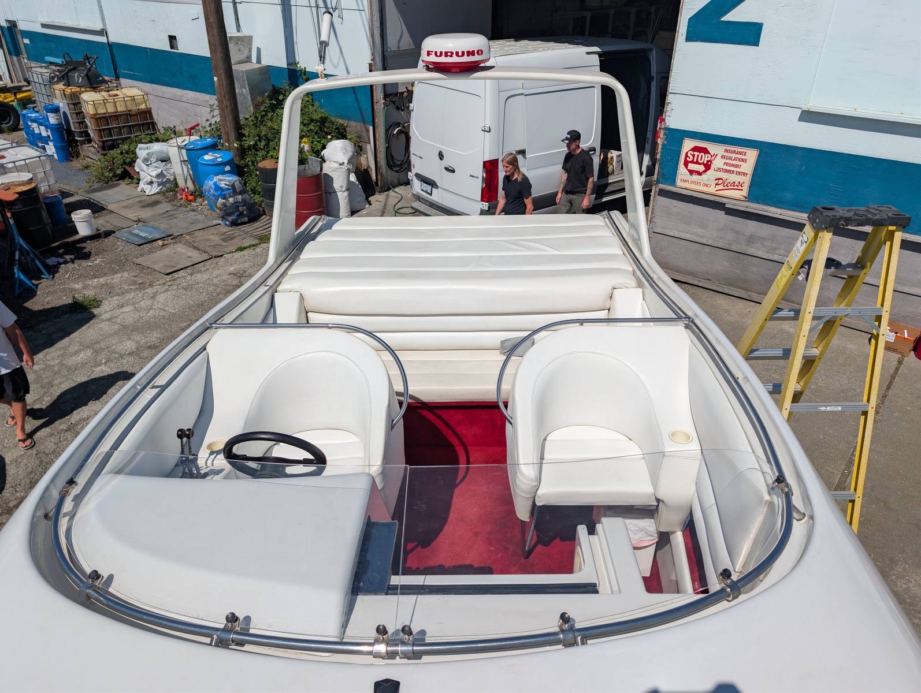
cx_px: 460
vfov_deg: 56.9
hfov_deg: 71.5
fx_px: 639
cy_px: 346
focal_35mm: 24
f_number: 1.68
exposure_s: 1/4000
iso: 24
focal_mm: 6.9
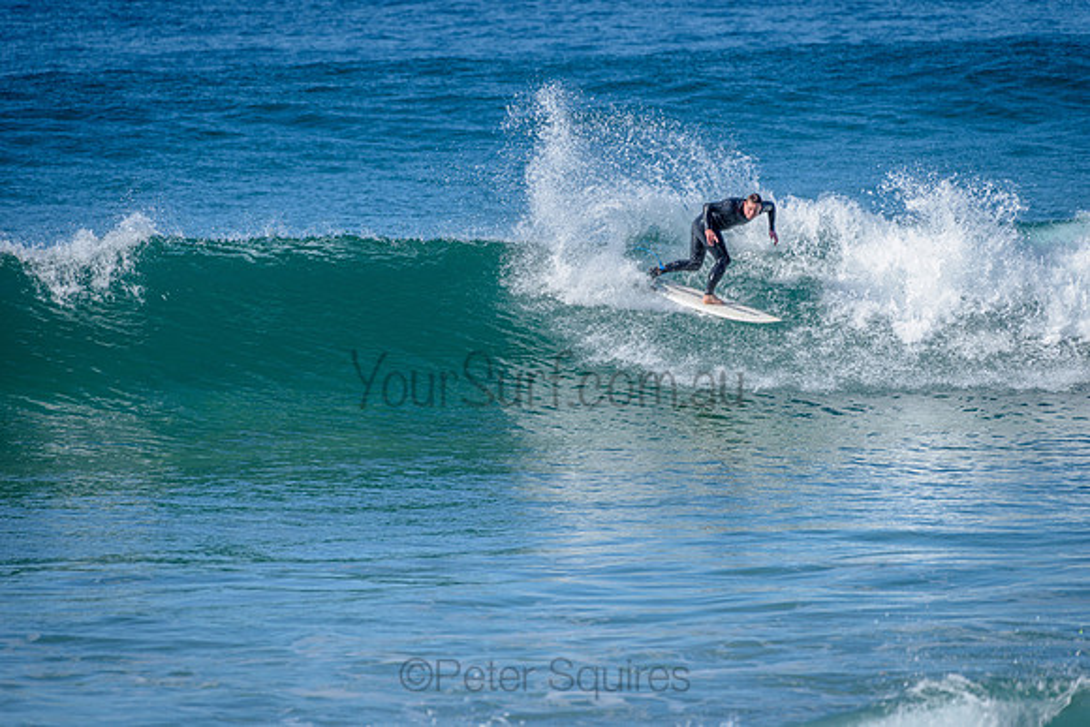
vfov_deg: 2.8
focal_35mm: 500
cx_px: 545
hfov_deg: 4.1
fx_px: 15142
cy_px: 364
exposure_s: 1/2000
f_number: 5.6
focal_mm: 500
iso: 160
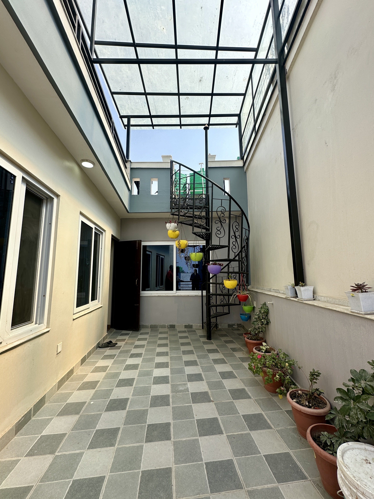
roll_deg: -0.3
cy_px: 250
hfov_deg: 85.7
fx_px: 202
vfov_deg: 102.1
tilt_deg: +8.2
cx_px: 187
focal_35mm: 14
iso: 40
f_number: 2.2
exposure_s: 1/600
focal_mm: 2.22
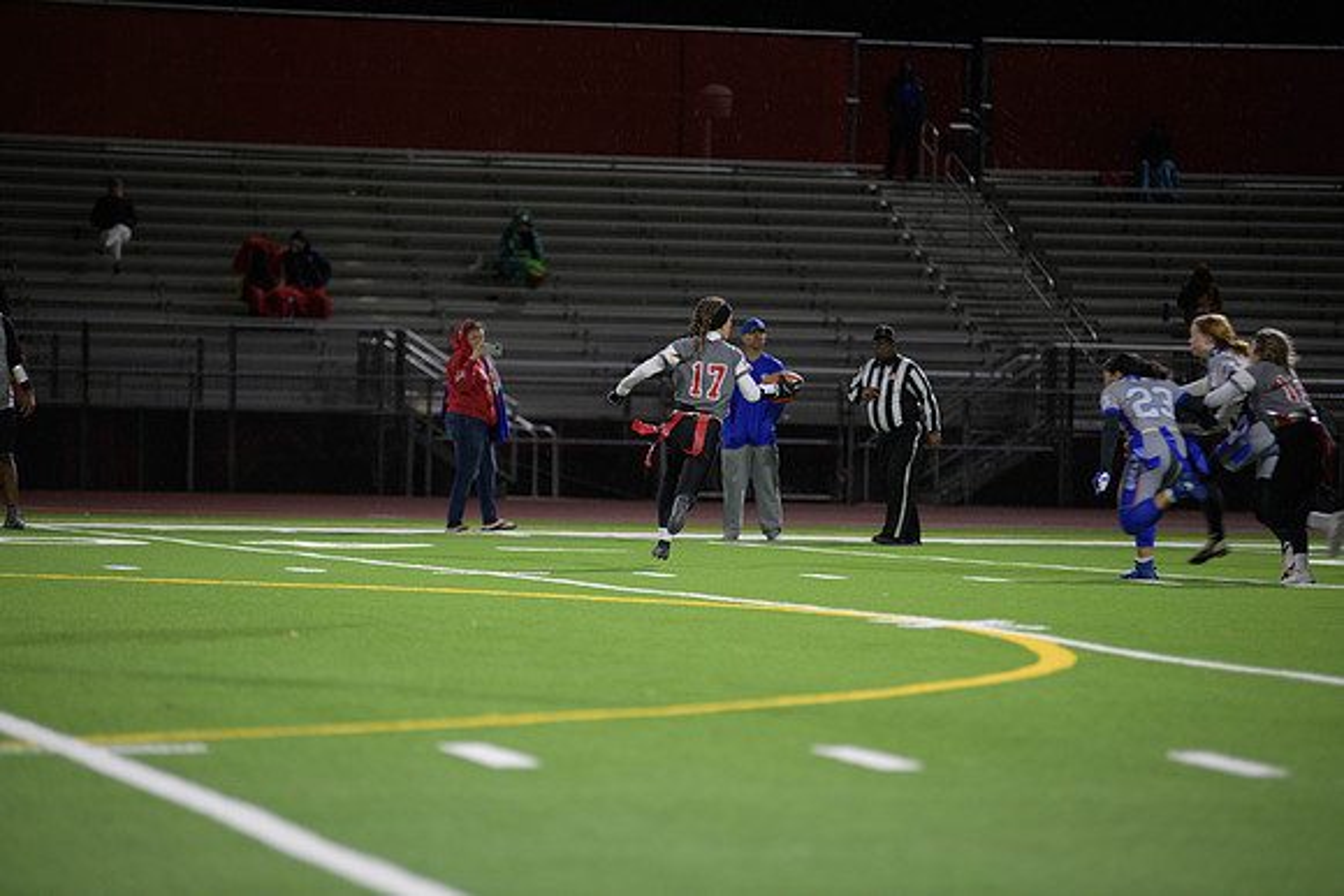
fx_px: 6161
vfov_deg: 8.3
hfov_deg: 12.4
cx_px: 672
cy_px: 448
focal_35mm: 165
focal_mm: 165
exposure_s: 1/200
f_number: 2.8
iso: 1000
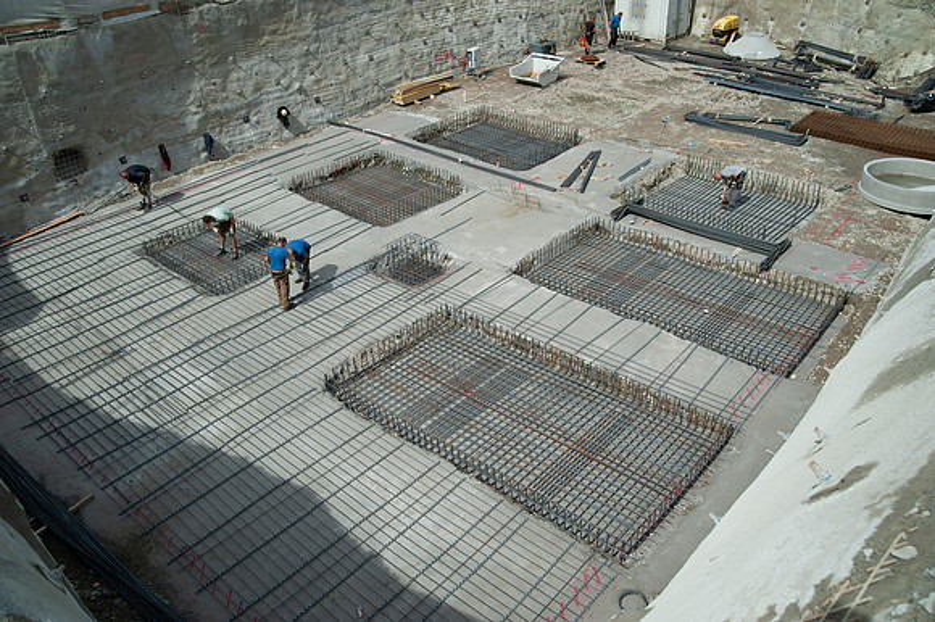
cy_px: 311
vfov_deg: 46.4
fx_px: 727
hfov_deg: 65.5
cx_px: 468
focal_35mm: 28
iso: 200
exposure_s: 1/1000
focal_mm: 28
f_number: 8
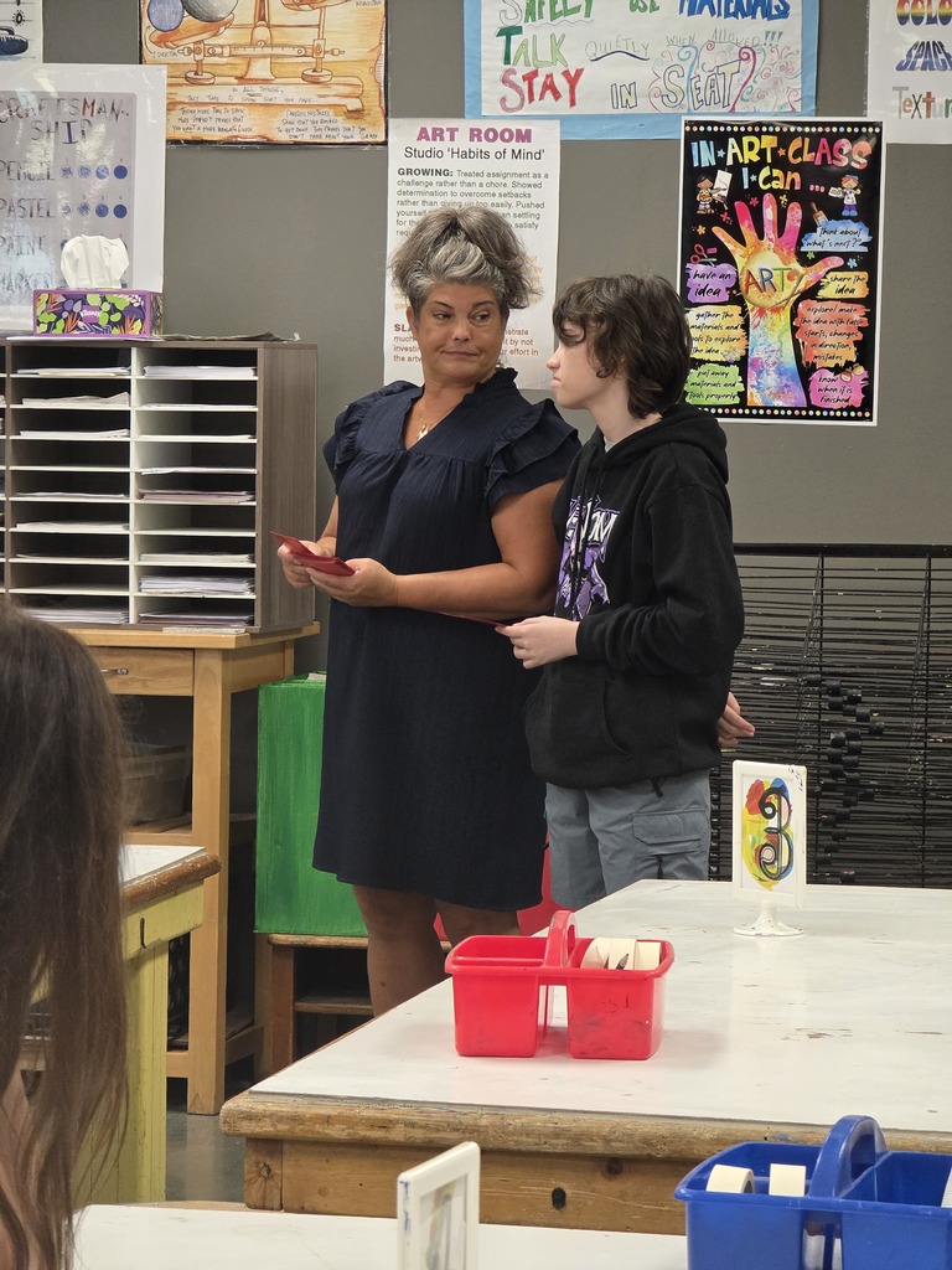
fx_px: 4217
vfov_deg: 17.1
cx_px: 476
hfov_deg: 12.9
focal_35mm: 115
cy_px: 635
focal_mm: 18.6
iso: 640
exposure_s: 1/120
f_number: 3.4
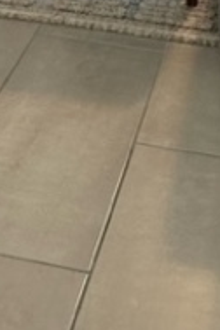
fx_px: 807
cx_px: 120
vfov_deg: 19.0
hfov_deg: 15.5
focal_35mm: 88
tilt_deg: -13.7
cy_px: -223
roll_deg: -0.8
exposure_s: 1/60
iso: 250
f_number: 1.78
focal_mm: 6.86
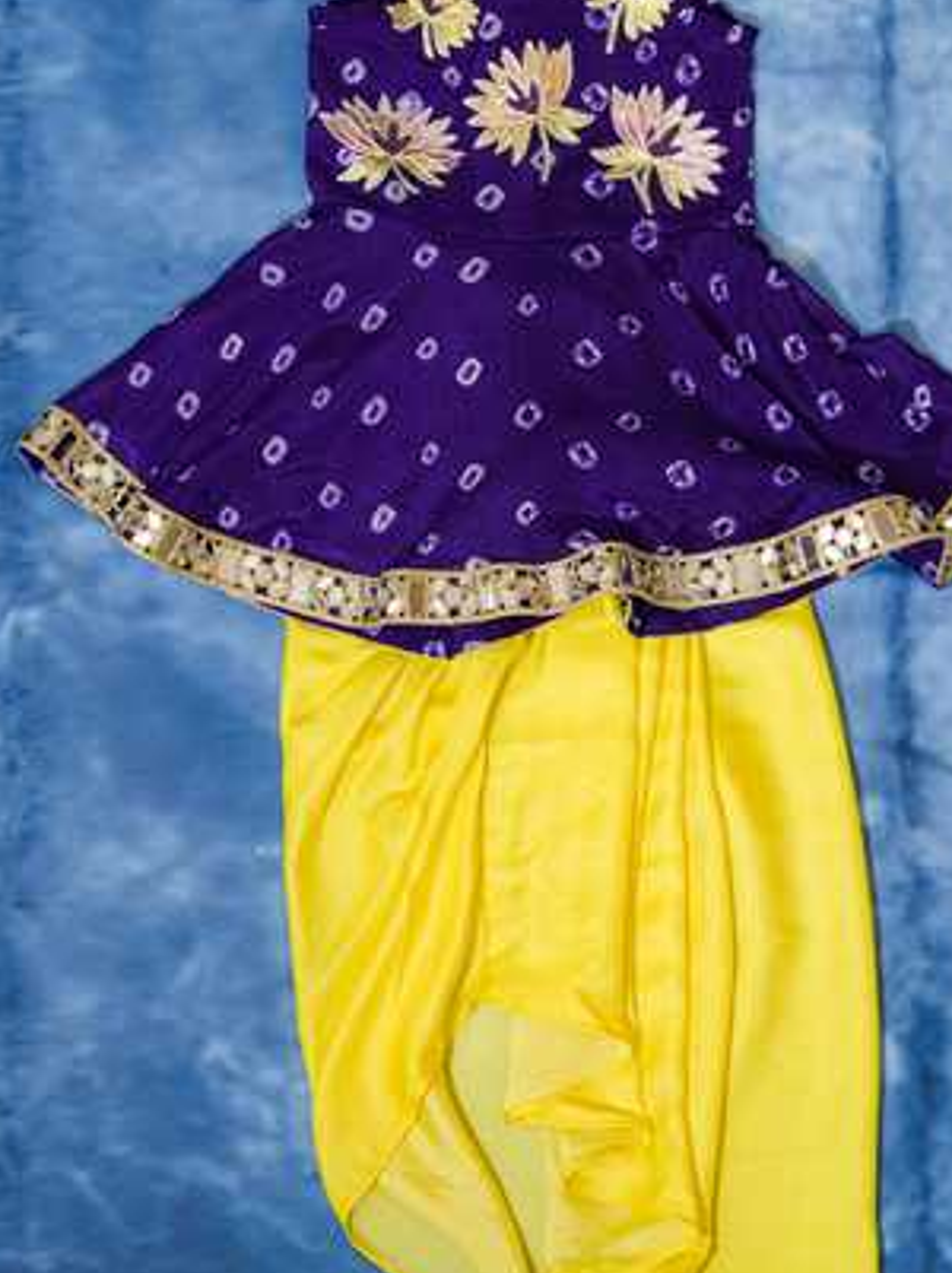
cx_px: 527
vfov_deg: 30.7
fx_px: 2314
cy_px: 608
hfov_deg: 23.2
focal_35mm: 63
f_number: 4
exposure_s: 1/160
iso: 250
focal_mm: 50
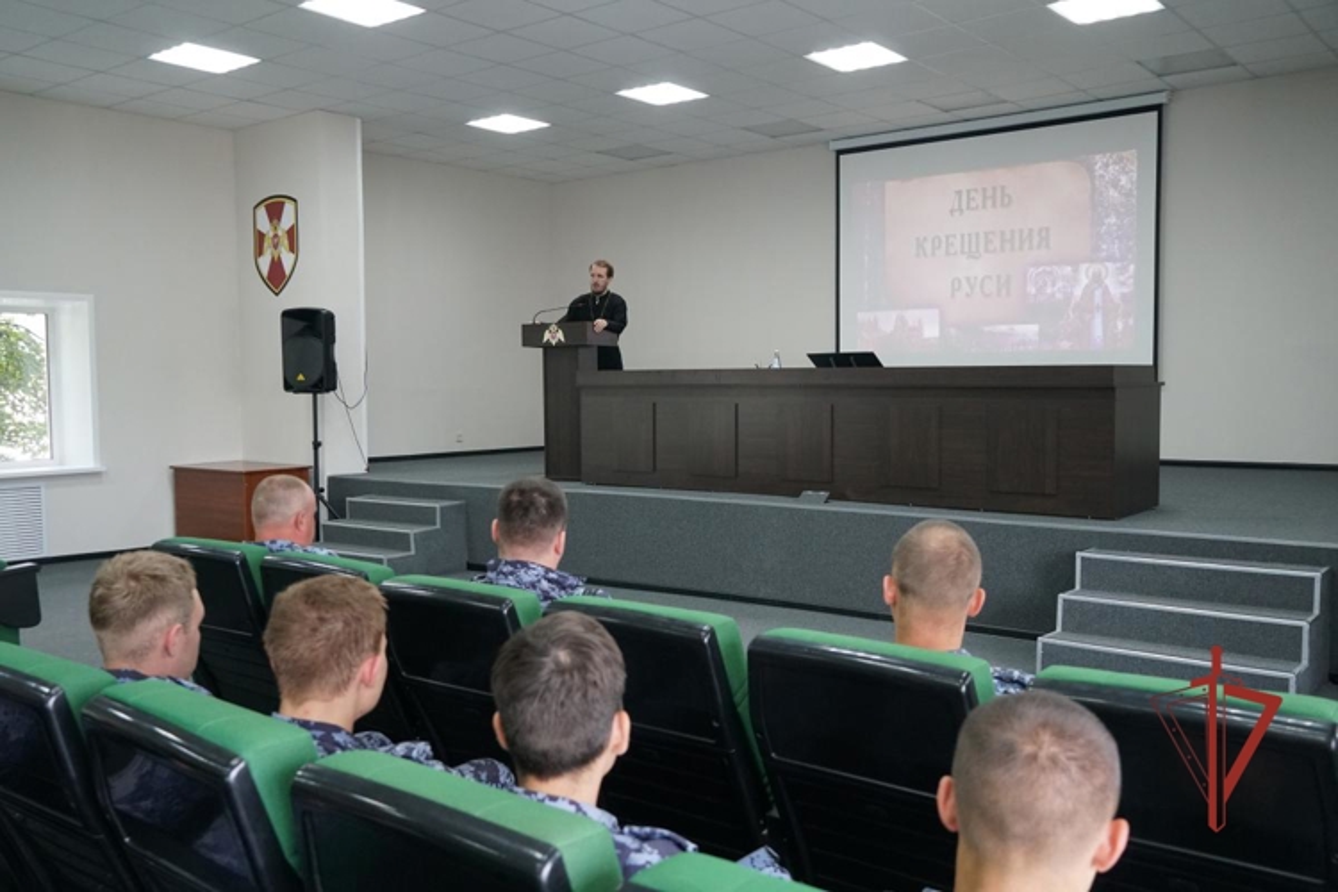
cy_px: 446
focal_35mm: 33
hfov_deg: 57.2
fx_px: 1226
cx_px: 669
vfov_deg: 40.0
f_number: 4
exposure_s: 1/160
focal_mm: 22
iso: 1250
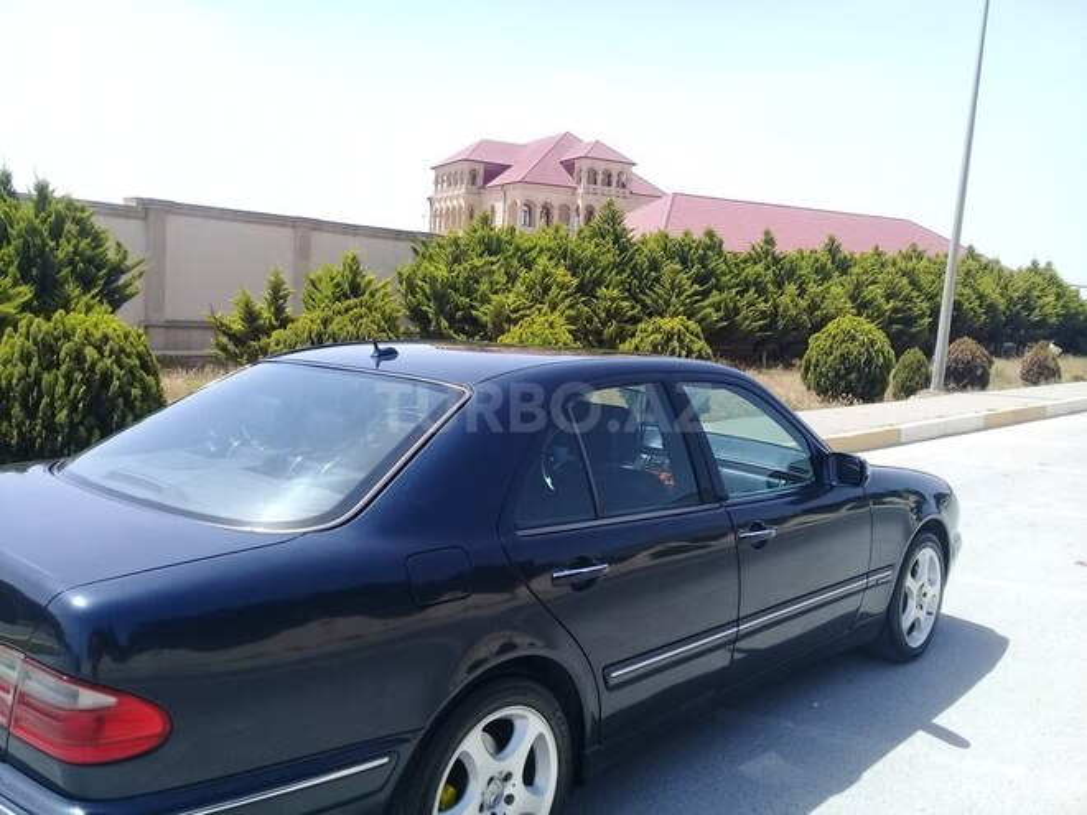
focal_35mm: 31
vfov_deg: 45.4
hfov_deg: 58.4
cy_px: 408
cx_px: 544
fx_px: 973
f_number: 2.2
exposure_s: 1/769
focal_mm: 3.3
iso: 50
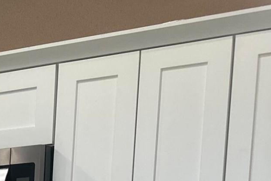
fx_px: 866
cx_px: -228
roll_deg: -1.6
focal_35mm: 115
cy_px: 381
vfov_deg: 10.7
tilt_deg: -5.5
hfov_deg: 15.2
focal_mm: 6.86
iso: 125
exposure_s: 1/120
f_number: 1.78
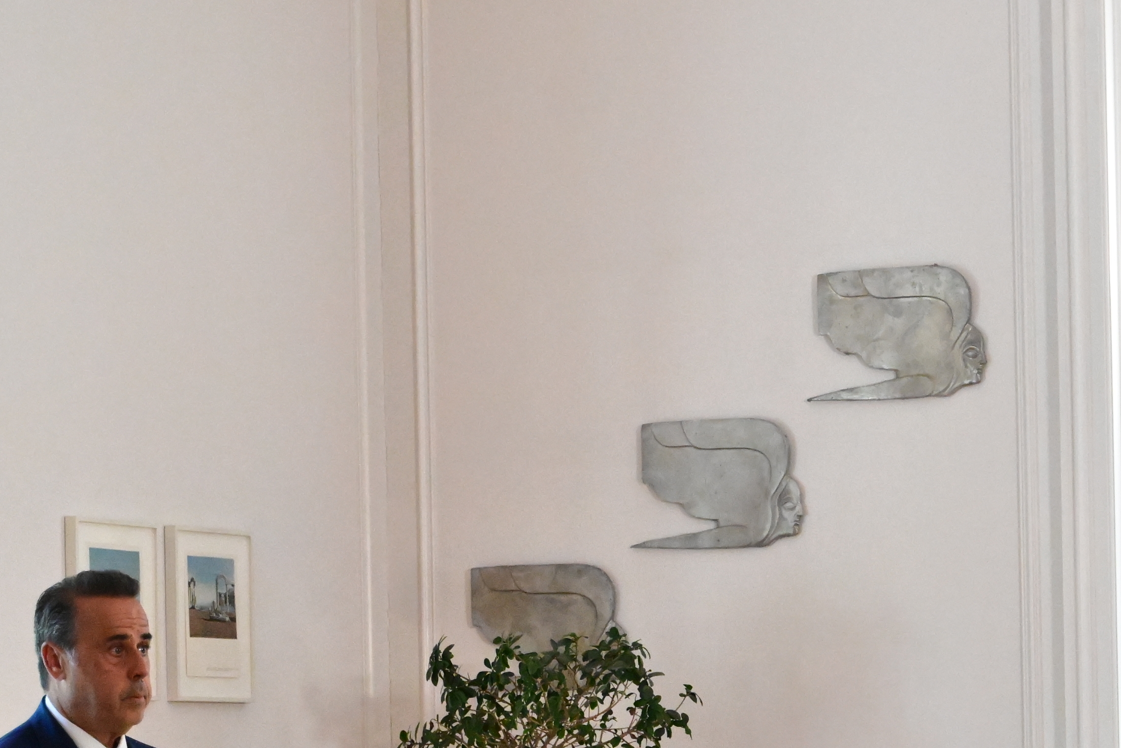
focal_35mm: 136
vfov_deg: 10.0
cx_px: 1042
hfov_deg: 14.9
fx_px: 4235
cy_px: 816
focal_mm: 50
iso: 10000
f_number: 3.5
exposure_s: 1/1600
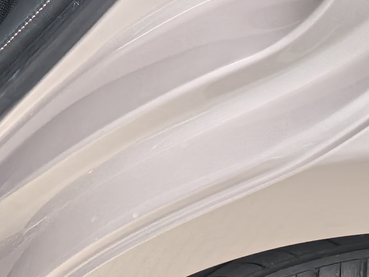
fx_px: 1460
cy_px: -209
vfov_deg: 10.3
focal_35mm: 137
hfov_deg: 13.7
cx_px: -138
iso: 200
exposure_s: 1/333
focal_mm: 5.75
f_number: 2
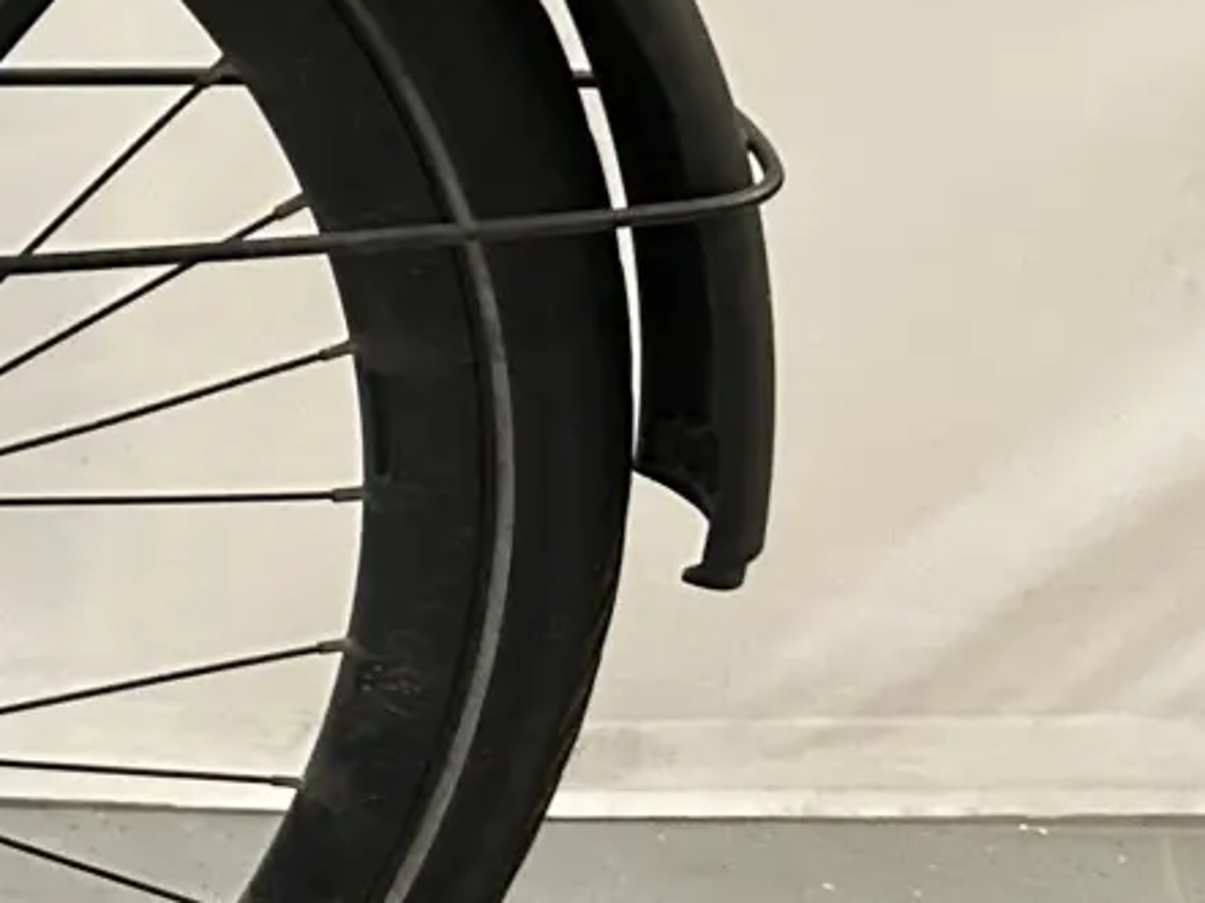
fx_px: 3931
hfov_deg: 15.8
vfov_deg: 13.0
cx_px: -662
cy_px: 707
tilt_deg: -23.4
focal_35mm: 113
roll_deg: -2.9
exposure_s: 1/50
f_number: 1.5
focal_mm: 5.7
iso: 320
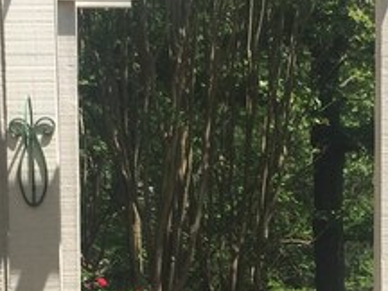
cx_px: 331
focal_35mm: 129
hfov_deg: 15.2
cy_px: 350
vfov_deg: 11.3
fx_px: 1446
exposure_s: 1/1520
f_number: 2.2
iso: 32
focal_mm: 4.15
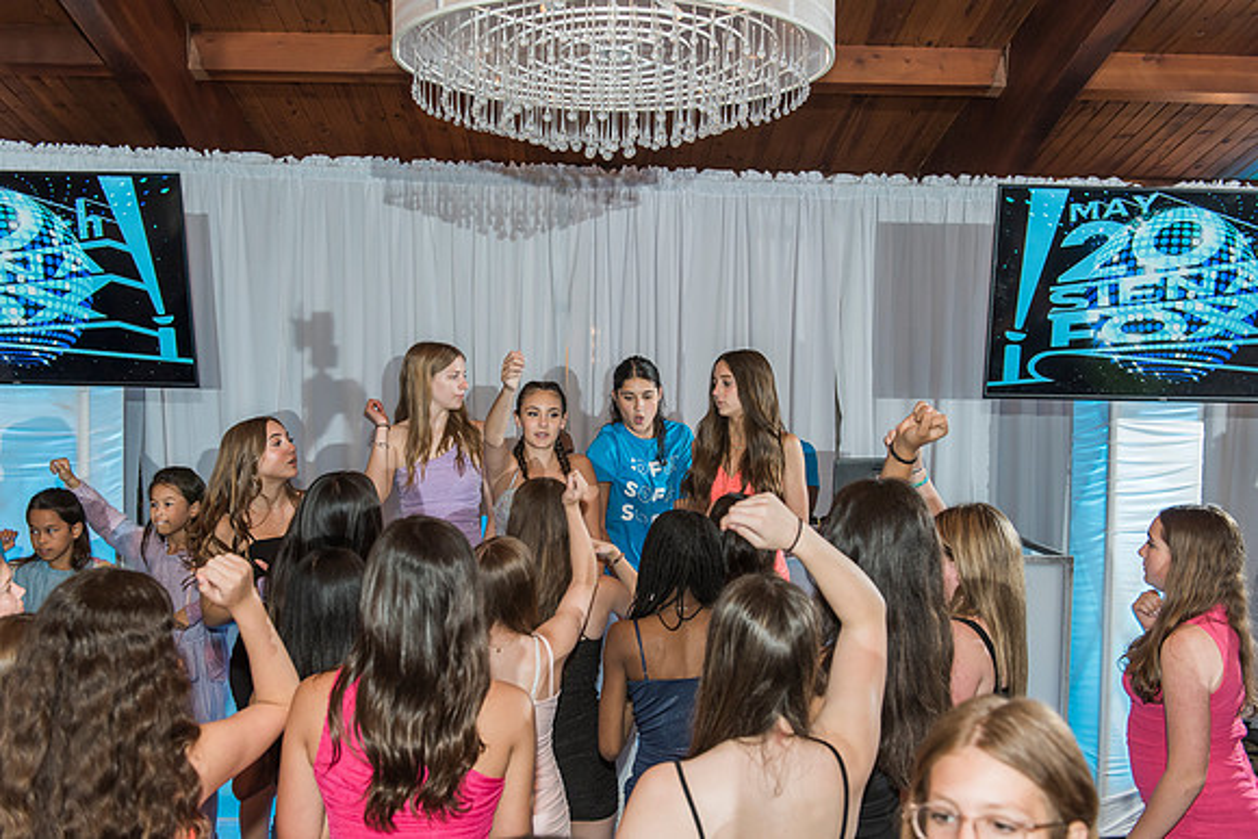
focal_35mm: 34
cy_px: 420
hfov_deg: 55.8
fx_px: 1188
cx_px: 629
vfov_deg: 38.9
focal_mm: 34
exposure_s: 1/125
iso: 800
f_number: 4
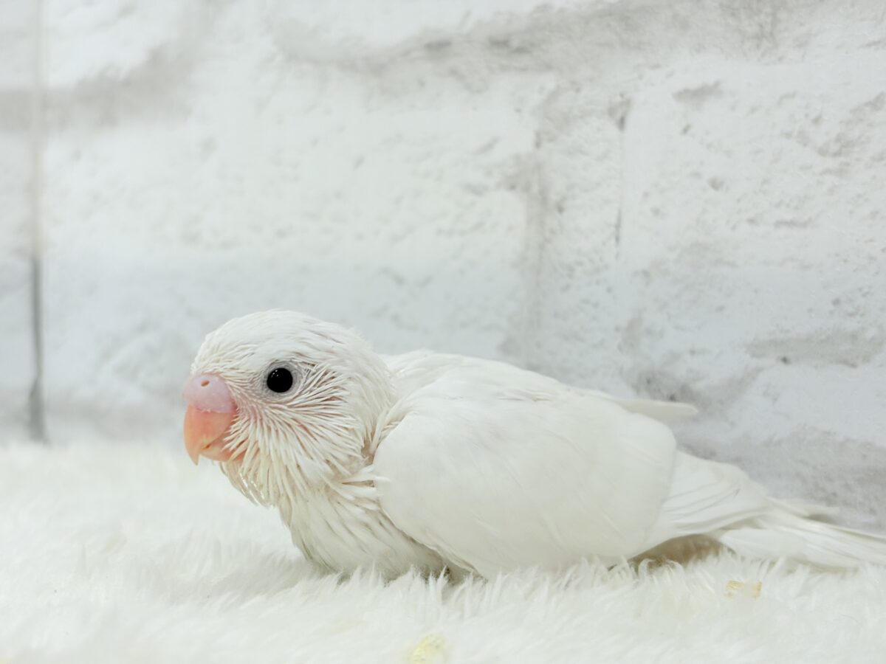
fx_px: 1331
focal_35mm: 52
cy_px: 332
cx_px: 443
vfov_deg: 28.0
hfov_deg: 36.8
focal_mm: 5.96
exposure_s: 1/100
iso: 50
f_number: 1.6
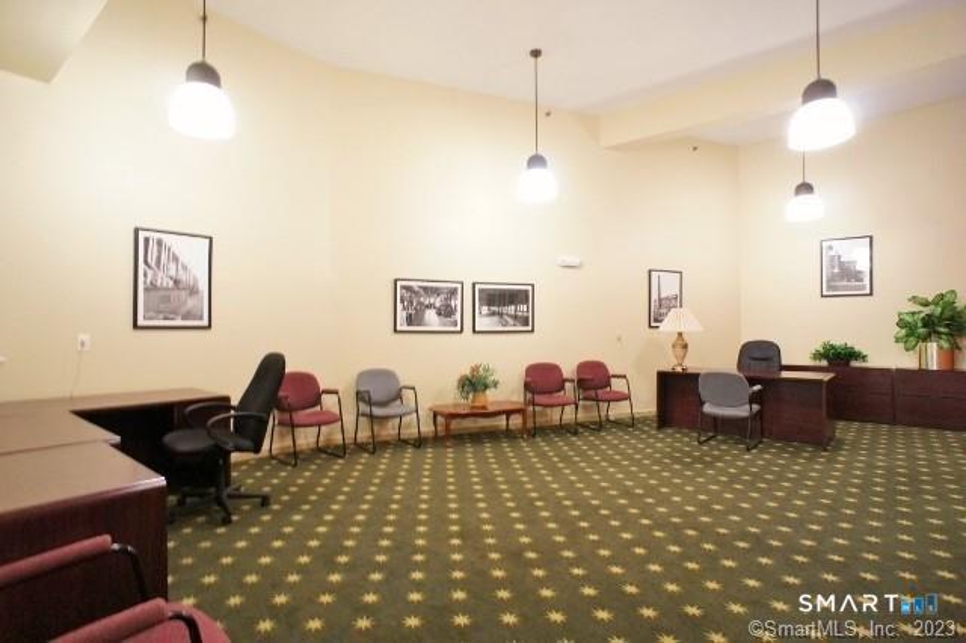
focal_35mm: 24
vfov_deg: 53.1
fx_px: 644
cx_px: 483
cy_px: 322
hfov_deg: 73.8
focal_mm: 16
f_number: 7.1
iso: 1600
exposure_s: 1/2.5
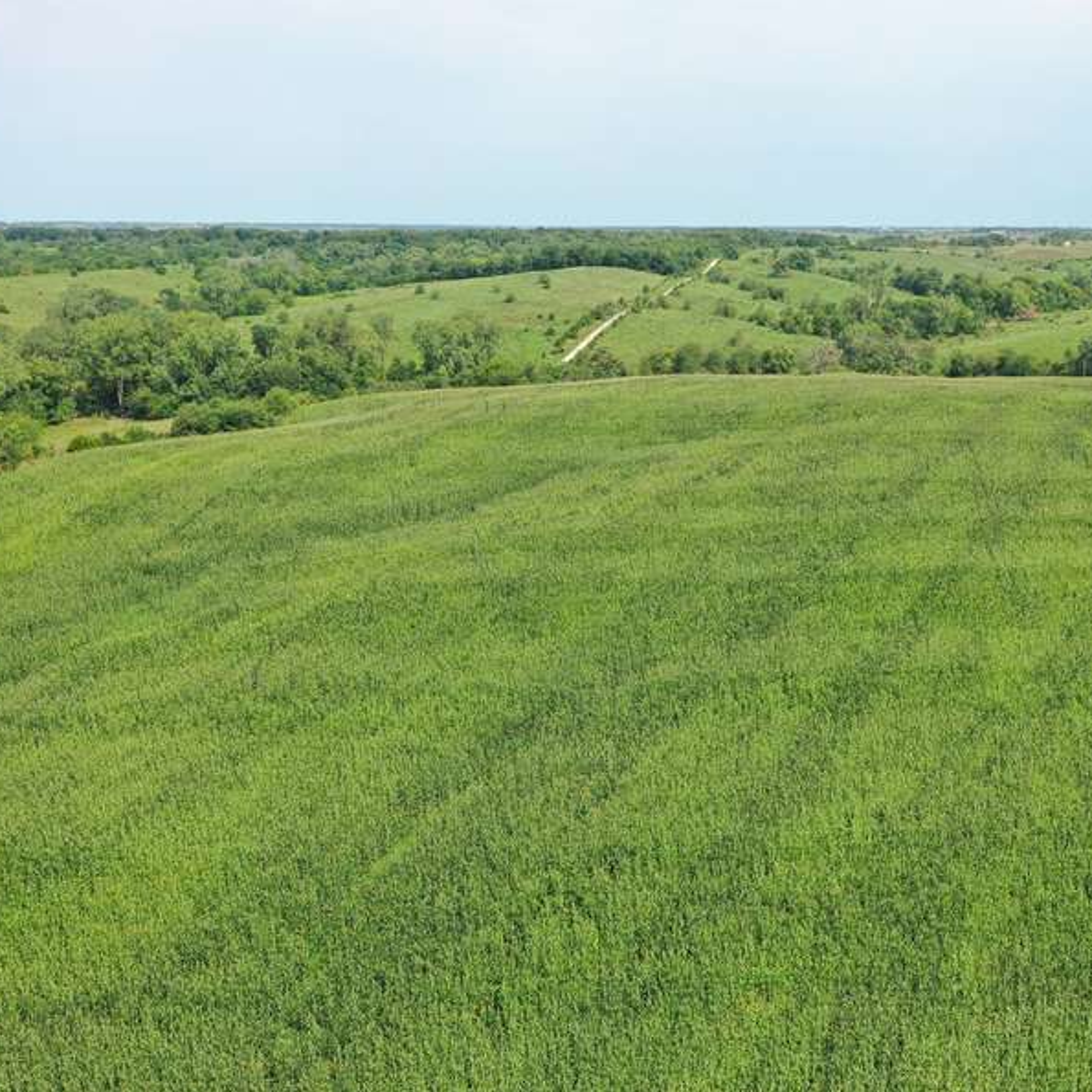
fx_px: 1285
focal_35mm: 36
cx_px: 712
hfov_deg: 45.5
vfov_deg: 46.0
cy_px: 545
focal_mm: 10.26
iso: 100
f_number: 5.6
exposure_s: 1/320
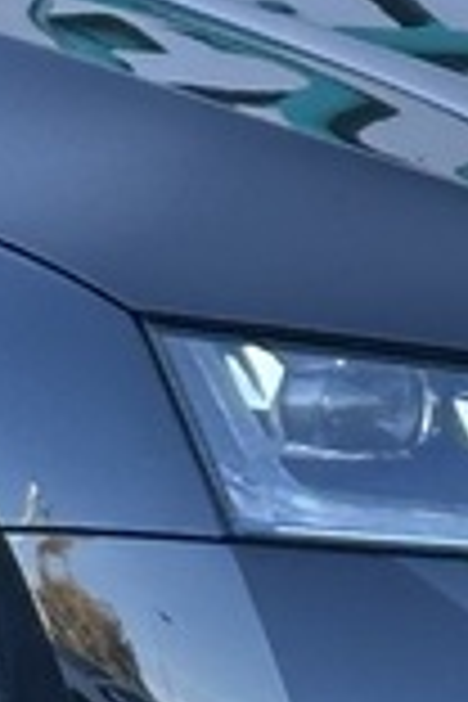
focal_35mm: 462
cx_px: 405
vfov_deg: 4.4
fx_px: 9008
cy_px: -162
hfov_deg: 3.0
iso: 64
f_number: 1.78
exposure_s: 1/265
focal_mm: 6.86
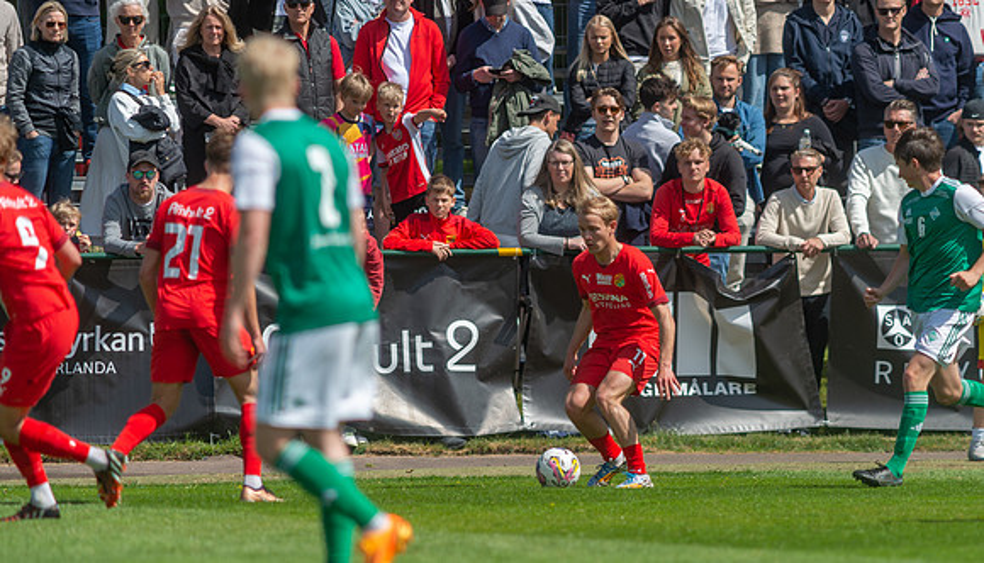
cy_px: 376
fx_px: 13304
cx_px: 565
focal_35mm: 508
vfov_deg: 2.4
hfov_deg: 4.2
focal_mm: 420
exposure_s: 1/1250
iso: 110
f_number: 4
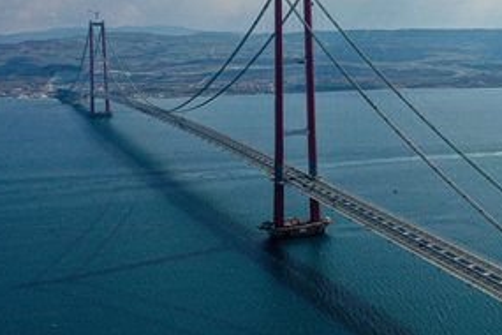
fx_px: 823
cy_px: 97
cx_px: 421
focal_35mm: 59
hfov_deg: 32.7
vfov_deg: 22.8
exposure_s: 1/2000
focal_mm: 10.26
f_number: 5.6
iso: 200
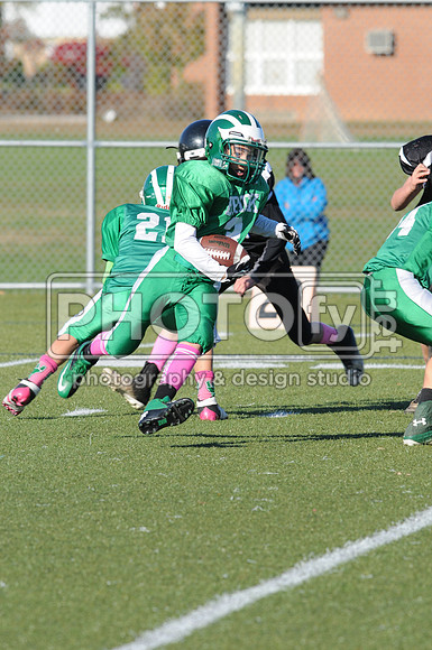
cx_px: 216
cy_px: 325
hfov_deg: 3.0
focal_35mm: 450
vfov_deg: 4.6
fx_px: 8124
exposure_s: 1/500
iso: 200
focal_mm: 300
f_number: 8
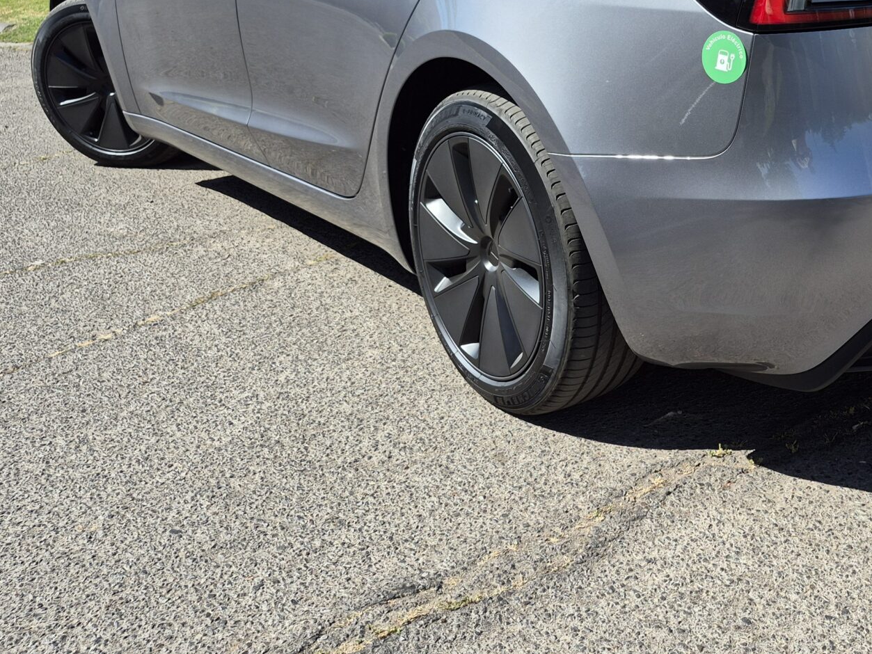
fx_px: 1184
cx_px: 701
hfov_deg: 38.8
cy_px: 129
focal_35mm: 47
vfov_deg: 30.1
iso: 25
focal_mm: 5.4
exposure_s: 1/1300
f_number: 1.8
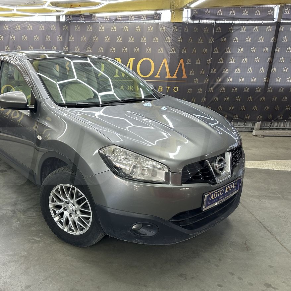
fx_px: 276
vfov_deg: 55.6
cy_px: 149
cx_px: 93
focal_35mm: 29
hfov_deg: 54.3
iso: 160
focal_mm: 6.86
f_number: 1.78
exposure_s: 1/100
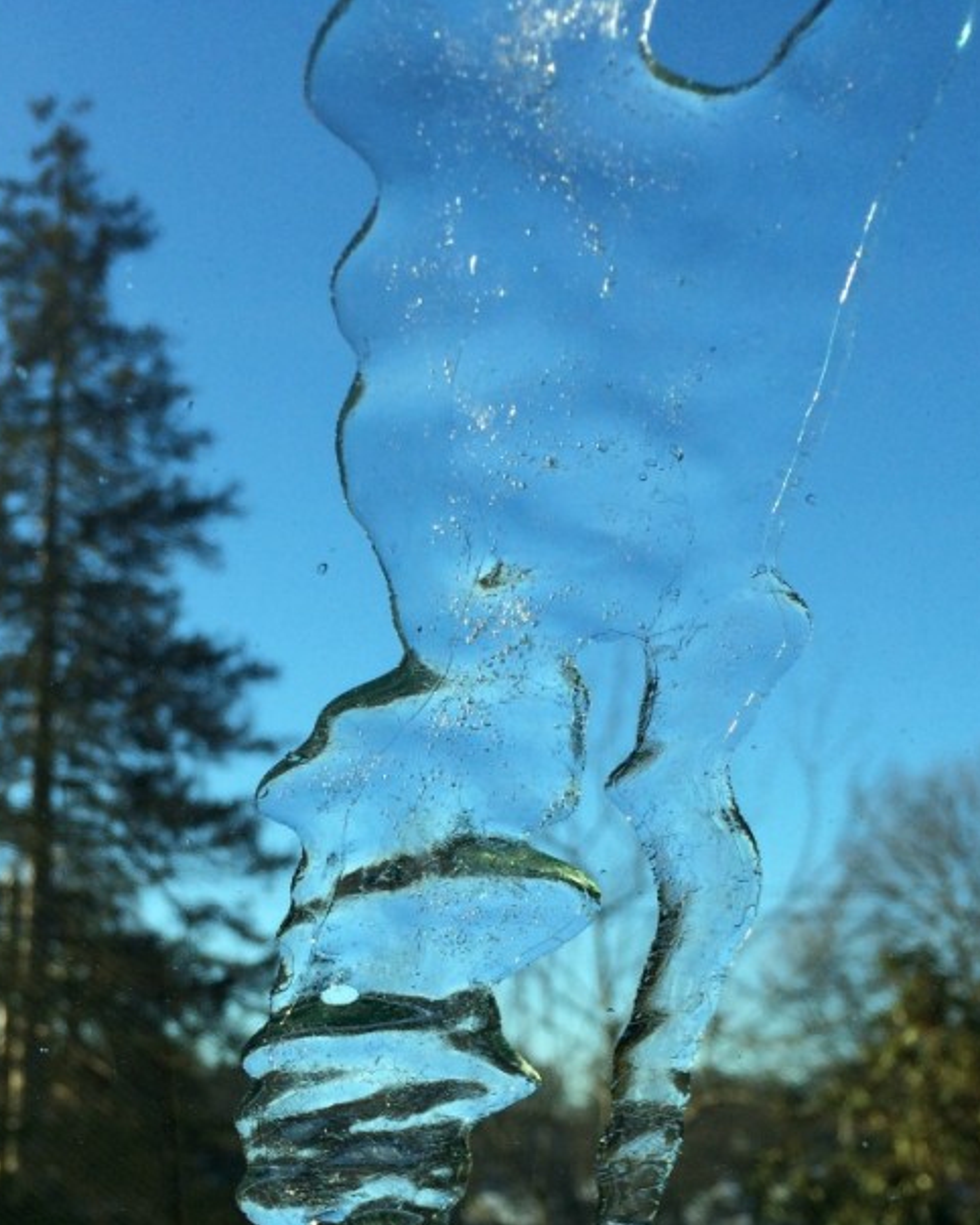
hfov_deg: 31.2
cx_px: 327
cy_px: 775
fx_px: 1741
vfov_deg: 38.5
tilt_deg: +12.3
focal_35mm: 48
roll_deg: +2.1
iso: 32
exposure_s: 1/855
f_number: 2.2
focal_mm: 4.15
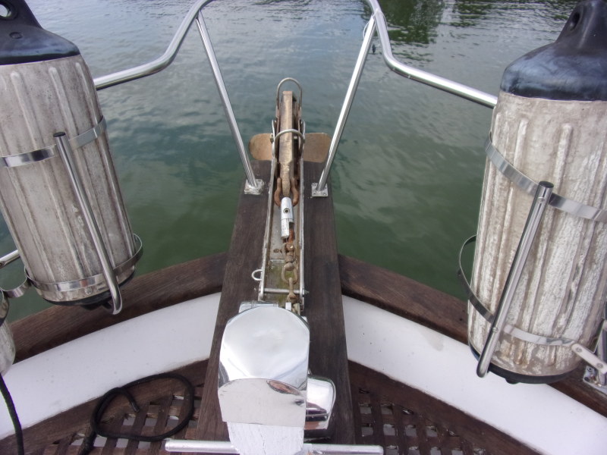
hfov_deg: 71.6
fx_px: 421
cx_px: 304
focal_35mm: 24
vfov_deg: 56.8
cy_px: 228
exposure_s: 1/800
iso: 80
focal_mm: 4.3
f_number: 3.3
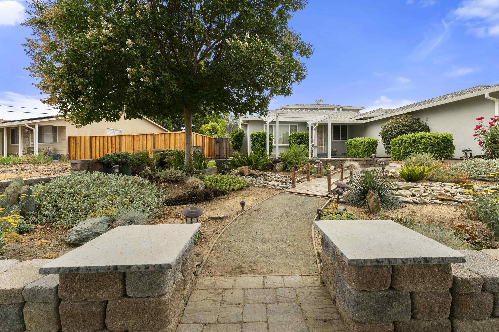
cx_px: 260
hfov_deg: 98.0
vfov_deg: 75.0
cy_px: 164
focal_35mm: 16
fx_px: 217
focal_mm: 14.6
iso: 500
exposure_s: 1/640
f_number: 8
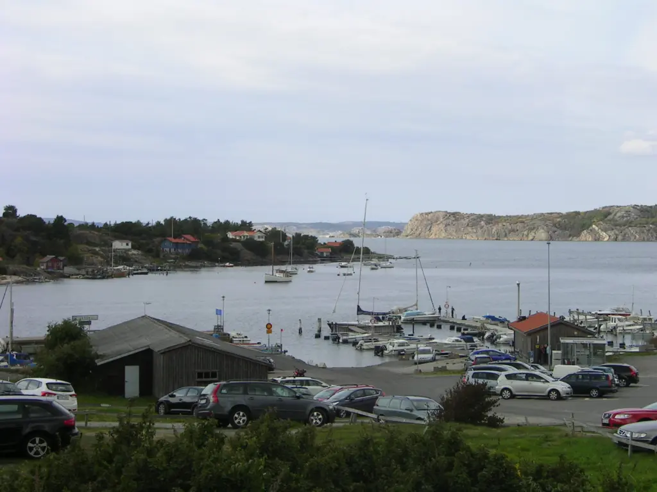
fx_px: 1101
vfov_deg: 25.2
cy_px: 246
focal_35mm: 58
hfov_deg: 33.2
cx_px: 328
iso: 50
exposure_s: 1/242
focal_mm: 9.1
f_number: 6.1
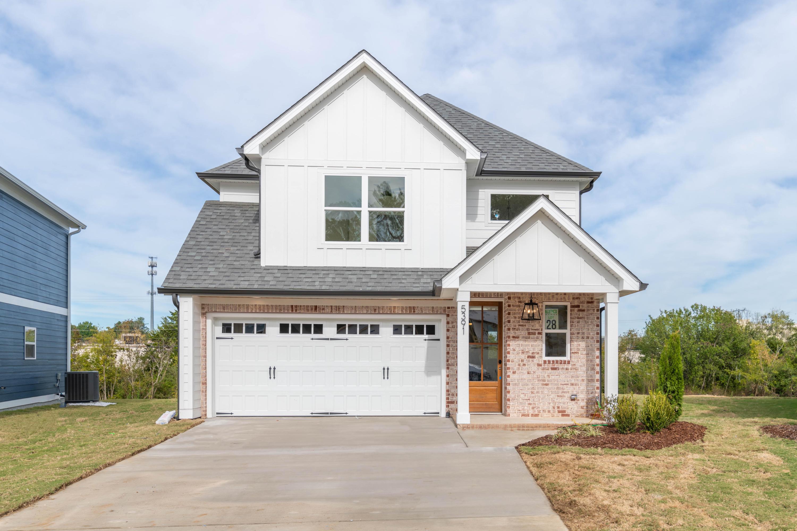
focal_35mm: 30
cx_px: 398
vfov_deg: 43.6
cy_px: 266
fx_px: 664
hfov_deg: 61.9
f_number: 7.1
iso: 64
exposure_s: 1/200
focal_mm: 30
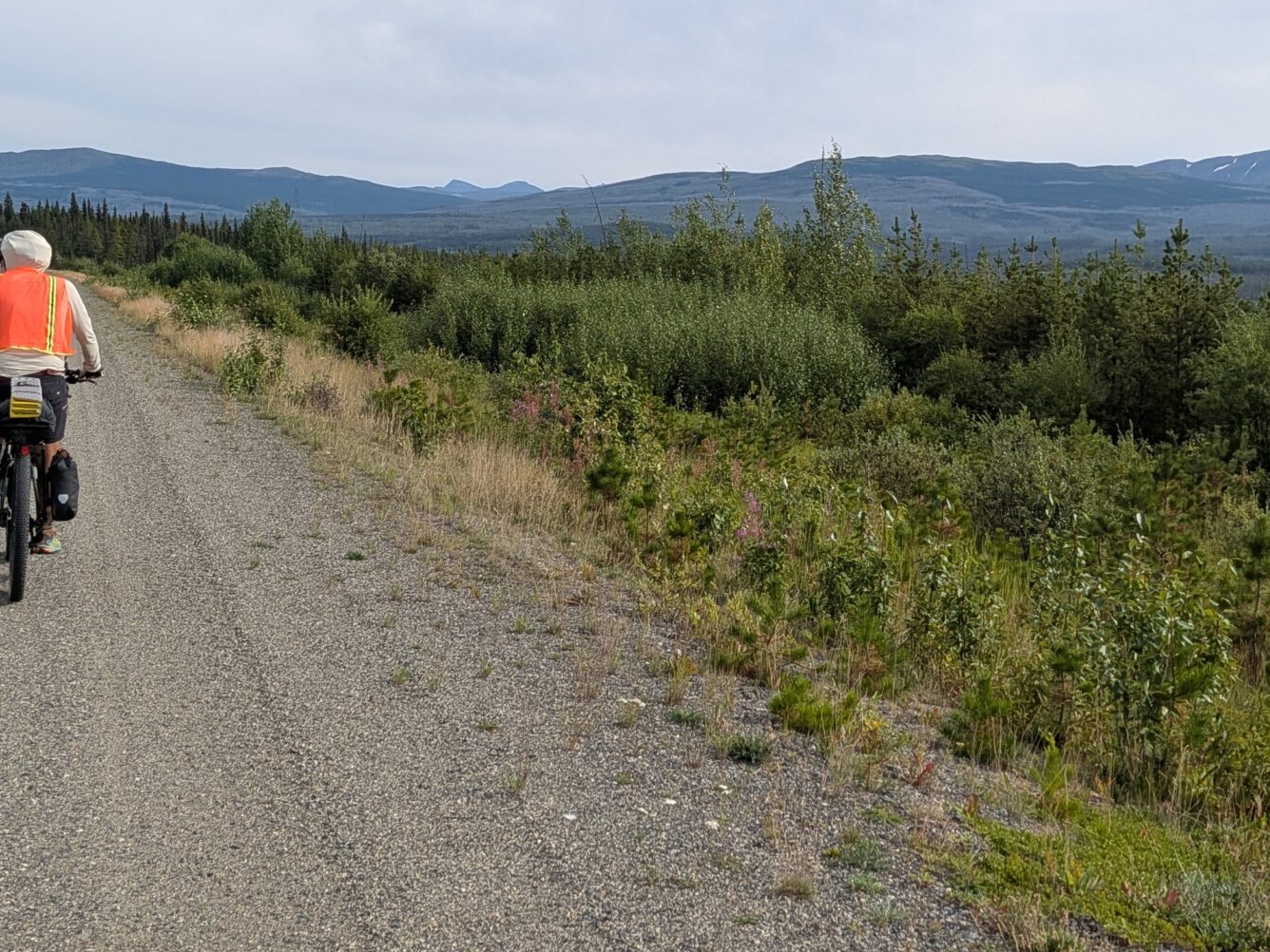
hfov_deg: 41.2
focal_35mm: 46
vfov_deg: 31.4
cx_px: 645
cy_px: 357
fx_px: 1688
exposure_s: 1/1325
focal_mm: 4.53
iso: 31
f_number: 1.7
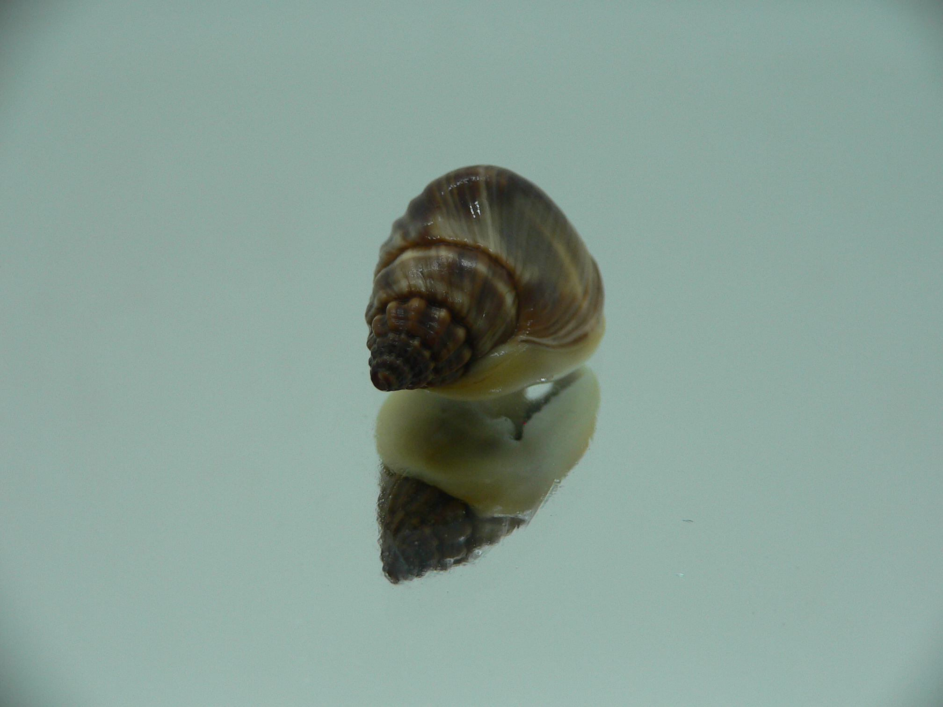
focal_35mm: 35
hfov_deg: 52.6
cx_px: 472
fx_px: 953
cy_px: 354
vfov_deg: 40.7
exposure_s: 1/60
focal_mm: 4.6
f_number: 2.8
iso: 80
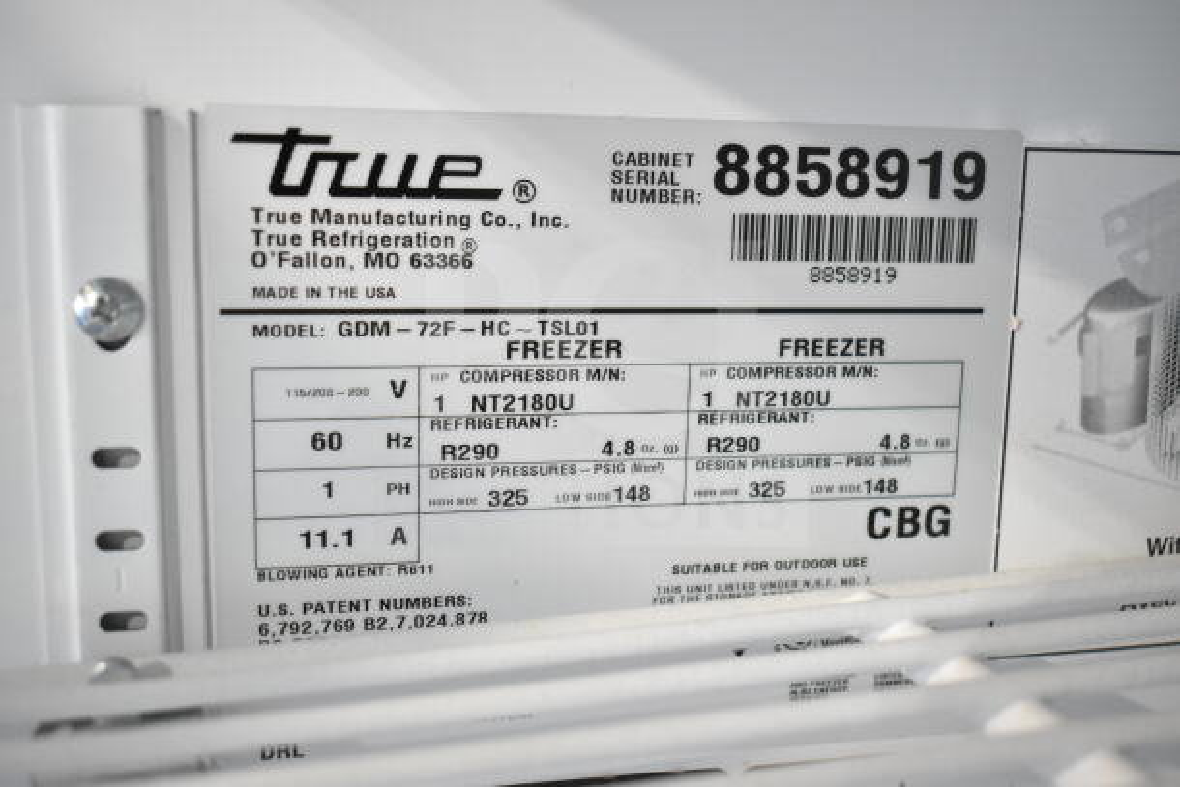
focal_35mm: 40
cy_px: 394
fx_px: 1328
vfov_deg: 33.0
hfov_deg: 47.9
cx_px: 590
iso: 2500
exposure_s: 1/40
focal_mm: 27
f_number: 4
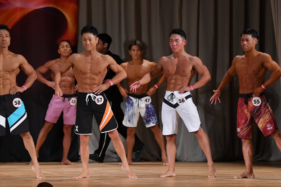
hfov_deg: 8.6
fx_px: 1872
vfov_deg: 5.7
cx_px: 140
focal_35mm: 240
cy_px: 94
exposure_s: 1/400
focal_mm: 160
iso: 3200
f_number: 5.6
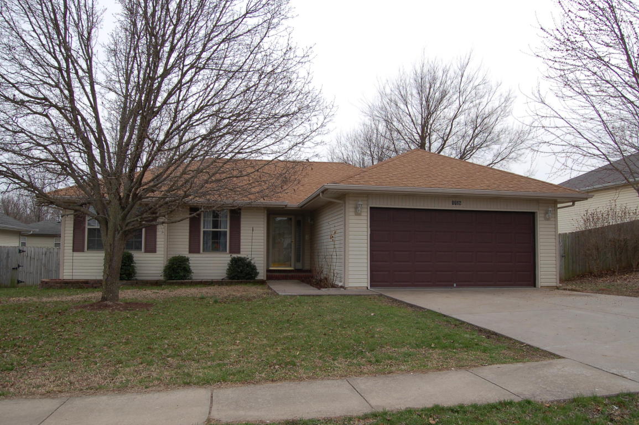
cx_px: 320
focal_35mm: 27
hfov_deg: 67.4
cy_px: 212
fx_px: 479
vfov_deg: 47.9
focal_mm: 18
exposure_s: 1/200
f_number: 8
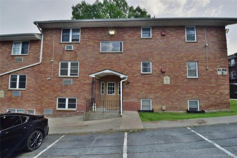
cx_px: 118
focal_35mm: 15
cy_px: 79
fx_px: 99
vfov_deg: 77.3
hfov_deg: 100.4
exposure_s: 1/125
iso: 100
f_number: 8
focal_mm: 10
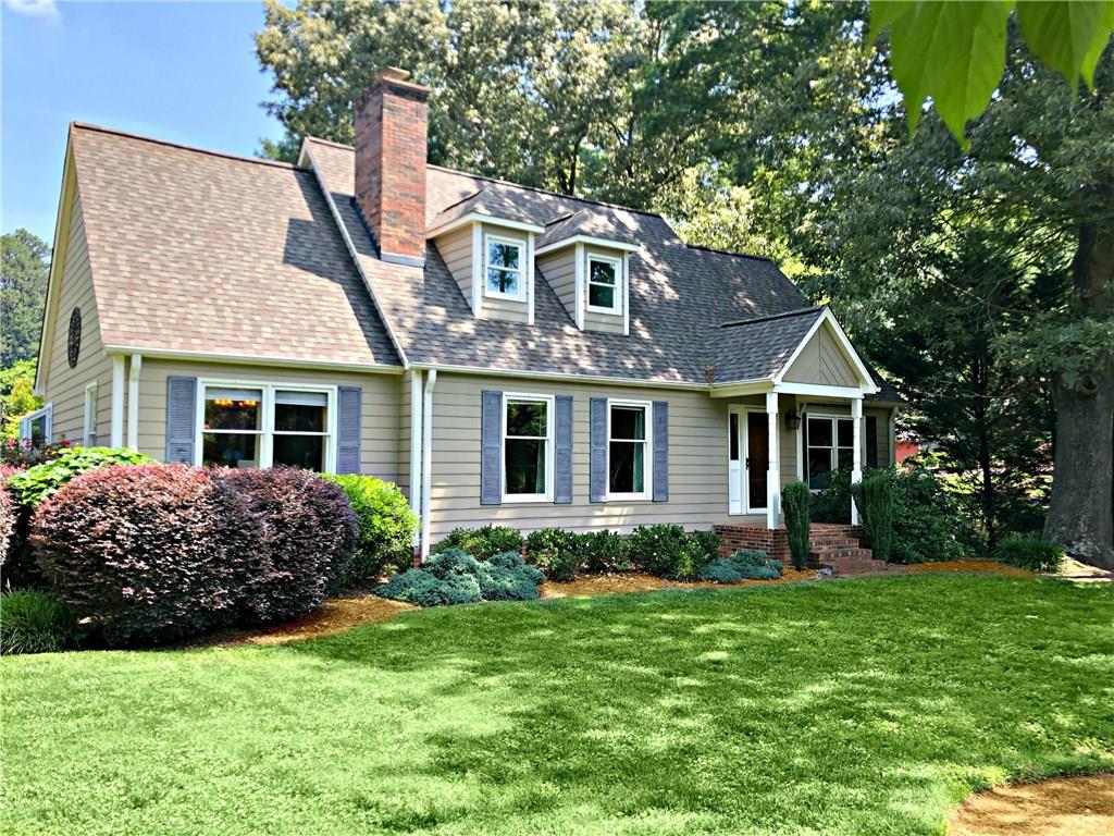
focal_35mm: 28
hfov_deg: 63.4
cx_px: 557
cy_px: 418
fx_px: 901
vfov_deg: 49.7
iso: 20
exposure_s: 1/241
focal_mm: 3.99
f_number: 1.8
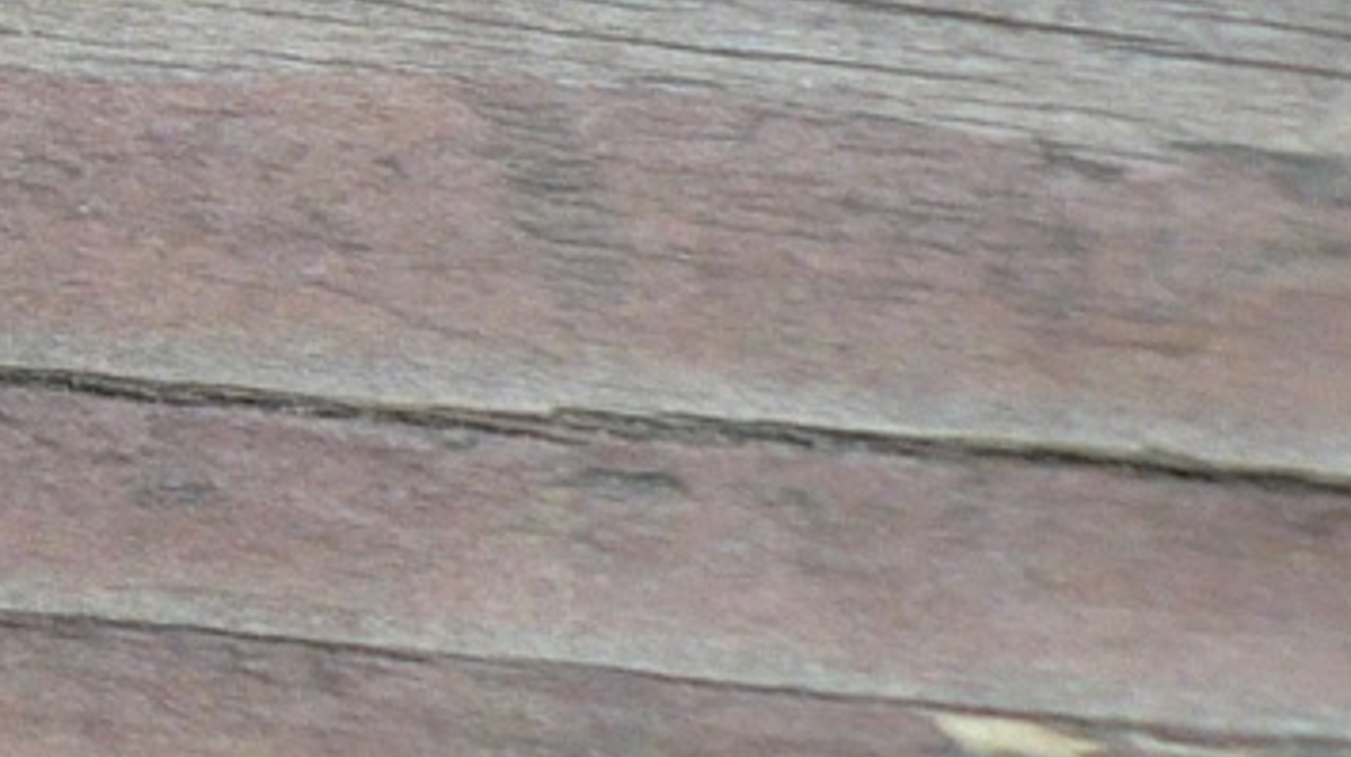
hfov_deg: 11.2
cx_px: -1229
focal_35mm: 177
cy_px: -879
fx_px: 6335
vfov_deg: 6.6
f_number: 2.8
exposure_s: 1/30
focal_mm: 6
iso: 150
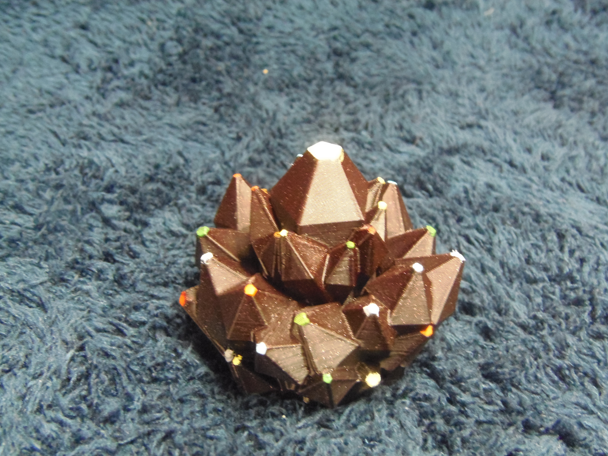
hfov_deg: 58.4
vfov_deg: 45.4
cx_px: 303
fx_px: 544
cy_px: 231
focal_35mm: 31
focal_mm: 5.5
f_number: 3.2
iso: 640
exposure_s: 1/8
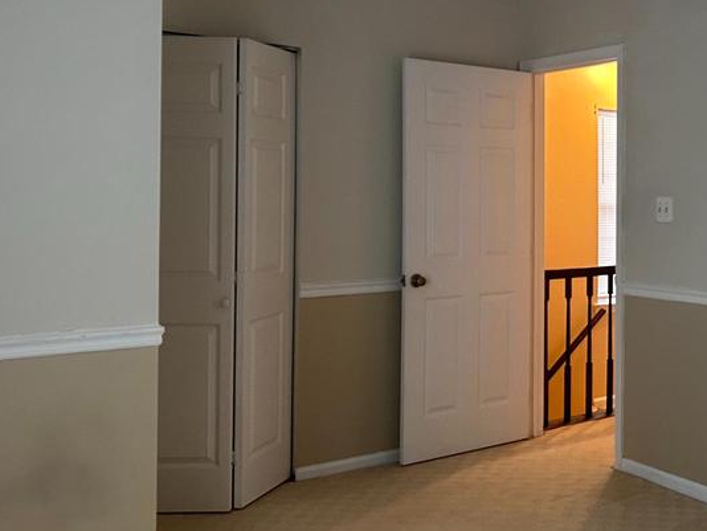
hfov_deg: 38.2
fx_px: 940
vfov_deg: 31.4
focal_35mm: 46
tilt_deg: -0.1
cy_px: 204
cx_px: 649
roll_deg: -0.6
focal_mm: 6.86
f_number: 1.78
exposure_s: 1/60
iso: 400
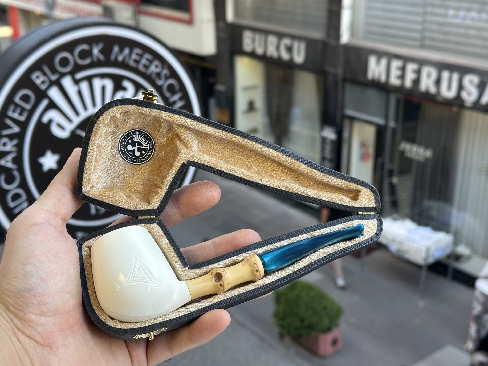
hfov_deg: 39.7
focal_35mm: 48
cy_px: 183
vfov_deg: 30.3
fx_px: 677
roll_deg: +0.3
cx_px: 244
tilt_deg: -22.1
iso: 64
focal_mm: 6.86
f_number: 1.78
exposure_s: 1/138
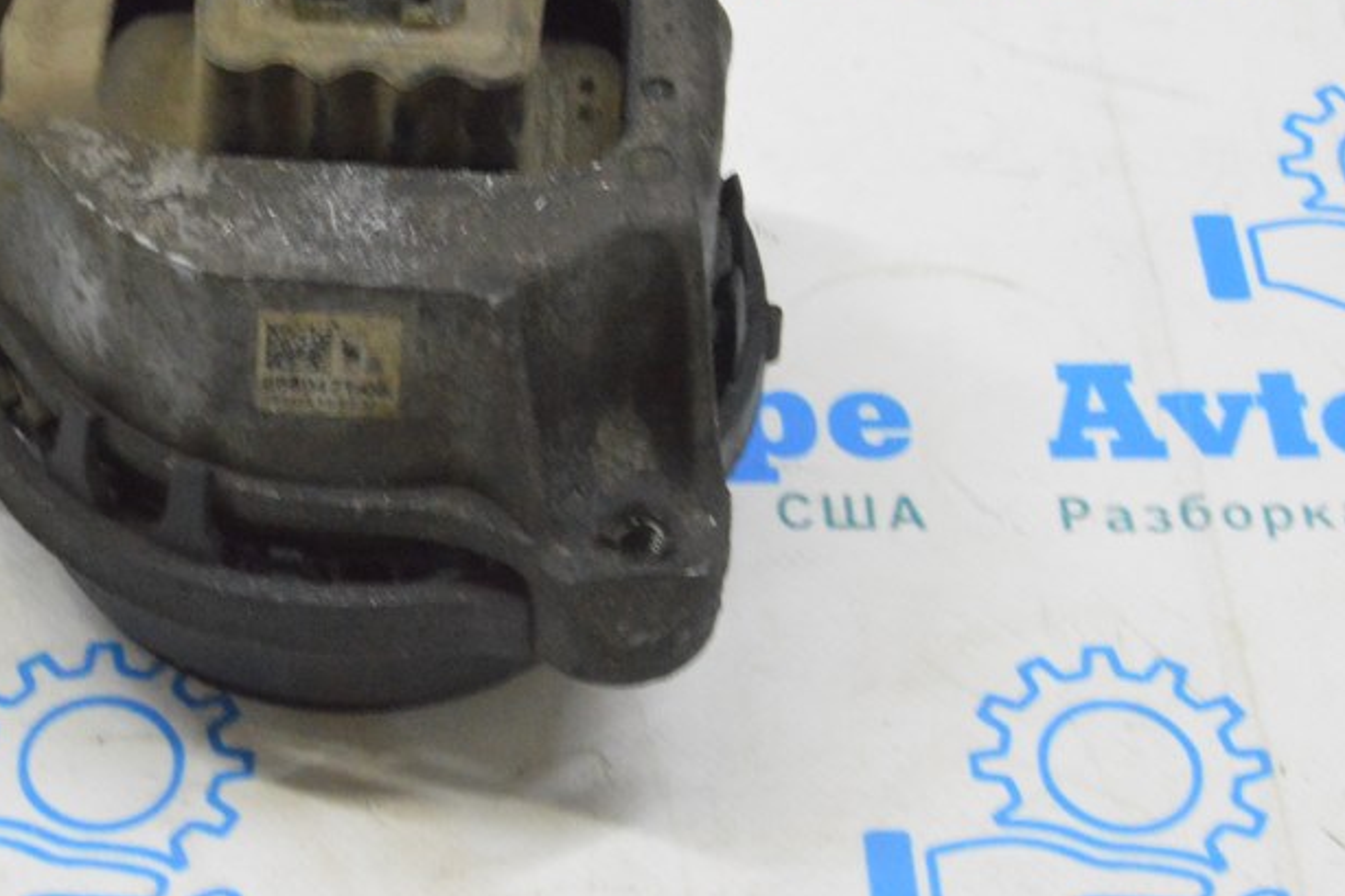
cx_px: 331
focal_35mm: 100
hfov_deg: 20.3
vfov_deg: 13.6
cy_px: 157
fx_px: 3735
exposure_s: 1/15
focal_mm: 40
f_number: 20
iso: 6400
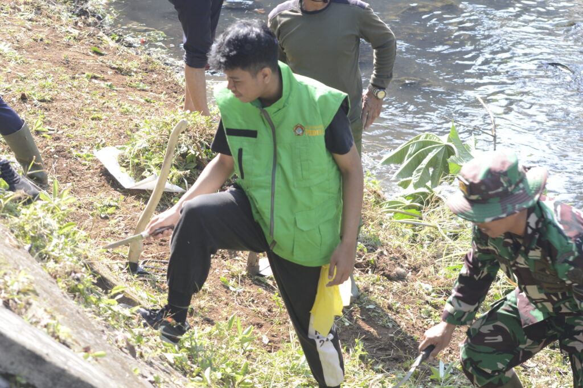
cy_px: 194
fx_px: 1699
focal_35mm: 105
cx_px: 292
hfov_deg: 19.5
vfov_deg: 13.0
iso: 200
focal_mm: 70
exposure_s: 1/100
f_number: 5.6
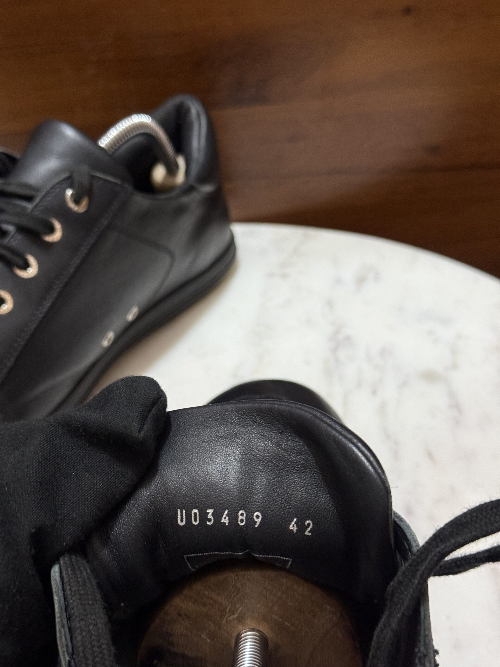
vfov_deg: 39.7
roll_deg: +5.0
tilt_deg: -34.8
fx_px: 924
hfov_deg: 30.3
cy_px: 334
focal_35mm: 48
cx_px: 250
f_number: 1.78
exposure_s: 1/33
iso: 250
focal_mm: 6.76
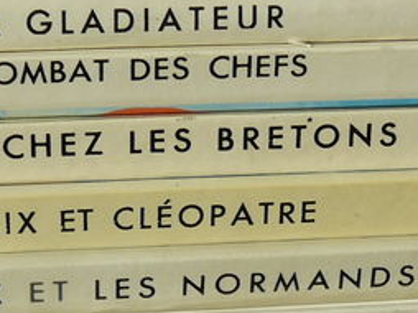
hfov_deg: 13.9
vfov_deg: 10.4
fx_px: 1713
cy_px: 270
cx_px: 123
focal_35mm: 142
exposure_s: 1/250
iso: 100
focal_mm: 6
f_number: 5
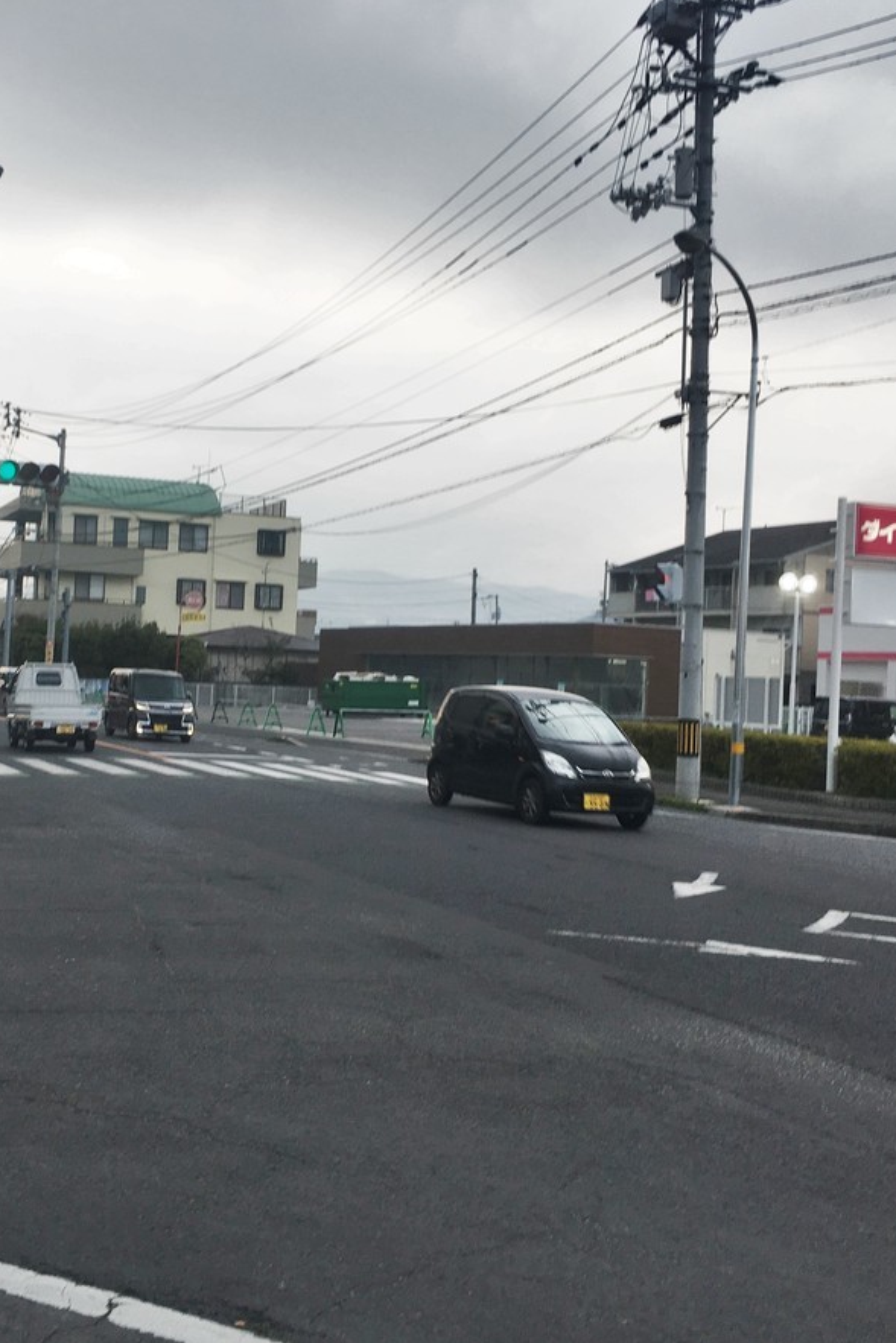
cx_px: 274
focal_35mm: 41
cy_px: 669
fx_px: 1530
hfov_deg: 32.3
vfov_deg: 47.4
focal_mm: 4.15
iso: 25
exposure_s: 1/120
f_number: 2.2
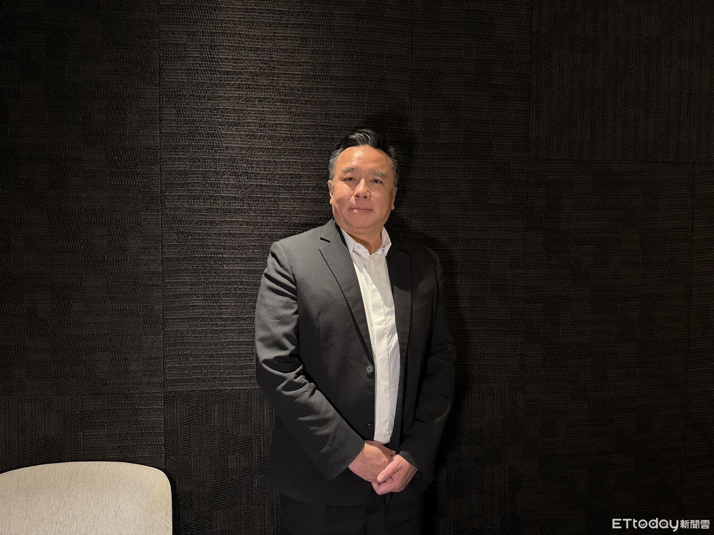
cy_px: 268
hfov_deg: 71.6
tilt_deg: -2.2
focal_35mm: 24
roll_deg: +0.7
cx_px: 357
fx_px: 495
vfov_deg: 56.8
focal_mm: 6.76
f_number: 1.78
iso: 500
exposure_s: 1/59
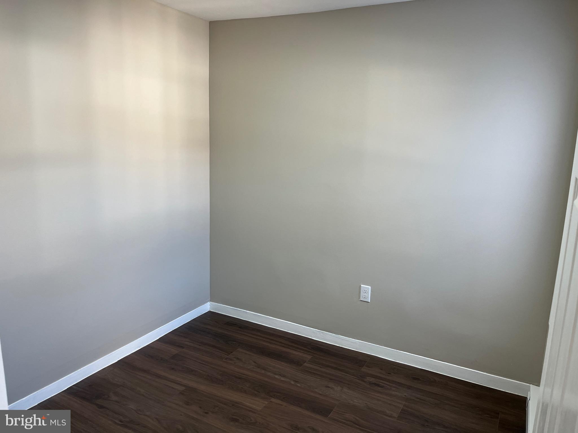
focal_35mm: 26
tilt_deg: -8.6
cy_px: 216
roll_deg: -1.2
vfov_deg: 53.1
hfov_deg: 67.3
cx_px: 289
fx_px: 434
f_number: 1.6
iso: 100
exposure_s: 1/120
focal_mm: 5.1
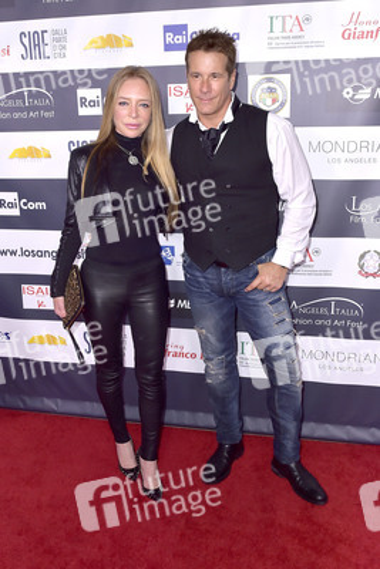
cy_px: 284
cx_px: 190
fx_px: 427
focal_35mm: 27
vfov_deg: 67.4
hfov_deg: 48.0
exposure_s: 1/320
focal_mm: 27
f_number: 6.3
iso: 500
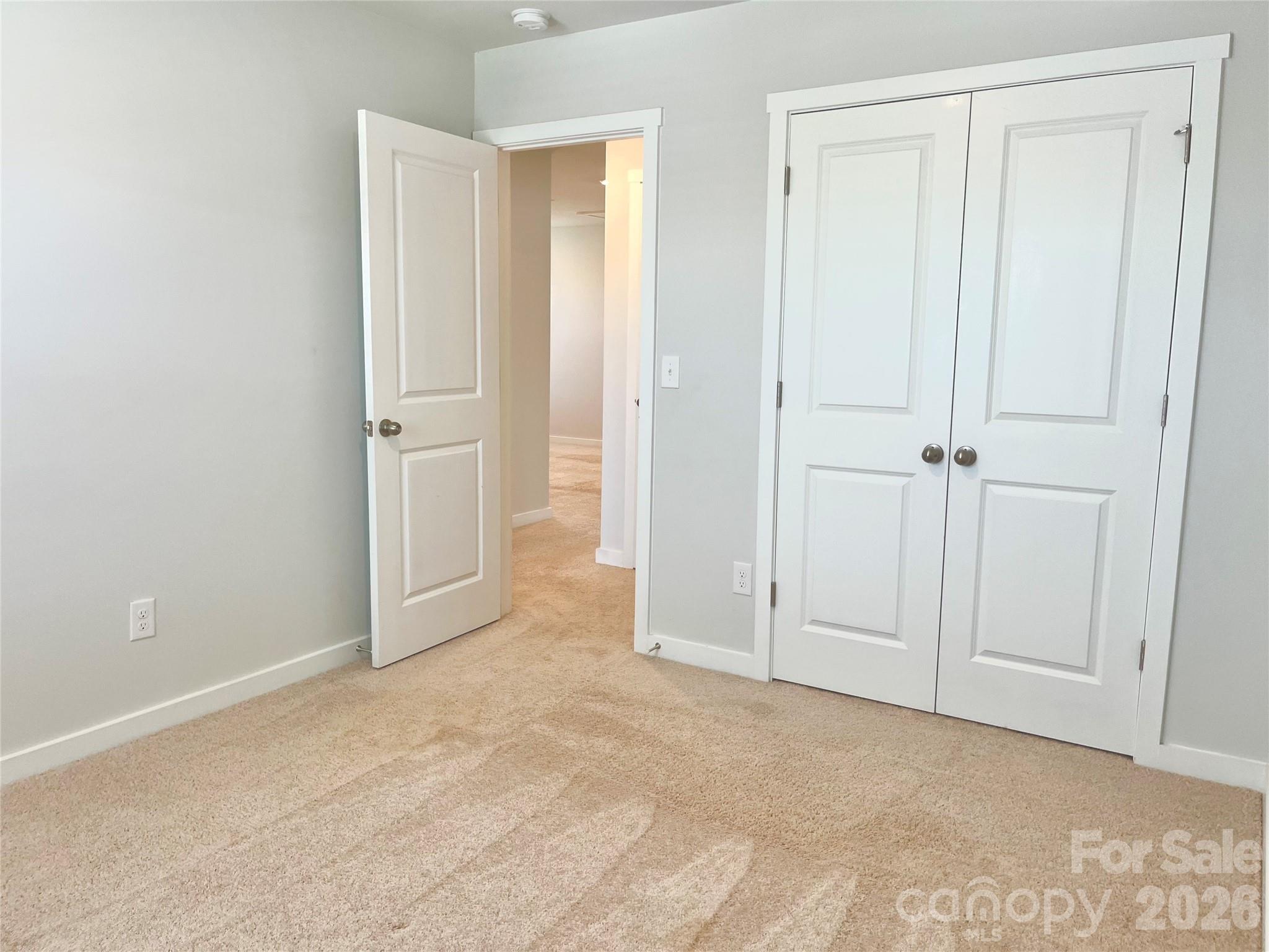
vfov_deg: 53.1
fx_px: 953
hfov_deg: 67.3
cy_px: 476
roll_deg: -0.5
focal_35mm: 26
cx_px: 634
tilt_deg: -9.7
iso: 100
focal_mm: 5.1
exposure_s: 1/120
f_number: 1.6
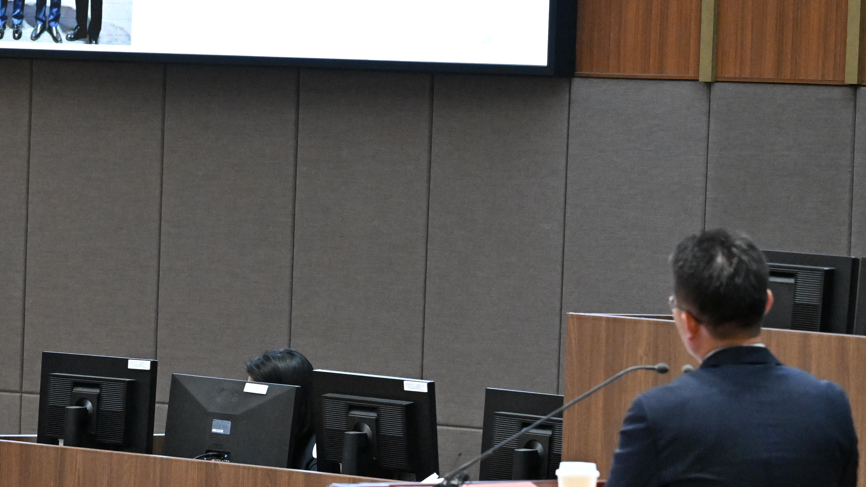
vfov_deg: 4.4
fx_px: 6361
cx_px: 89
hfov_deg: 7.8
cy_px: 269
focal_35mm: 277
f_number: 6.3
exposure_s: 1/320
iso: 6400
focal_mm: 140
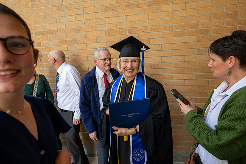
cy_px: 82
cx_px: 123
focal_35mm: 20
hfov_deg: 82.6
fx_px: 140
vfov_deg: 60.7
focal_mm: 20.5
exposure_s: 1/500
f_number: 5
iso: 800
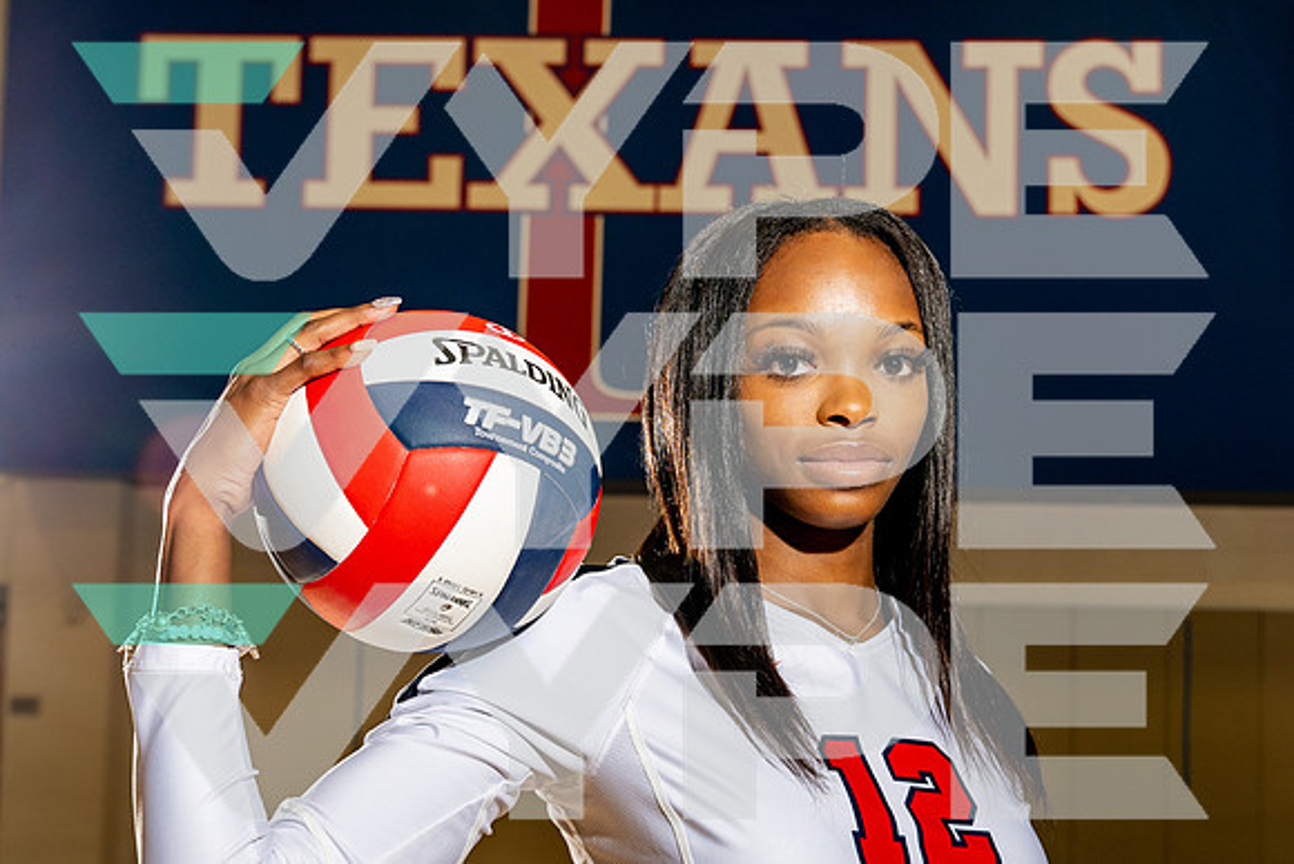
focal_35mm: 62
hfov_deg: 32.3
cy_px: 518
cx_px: 800
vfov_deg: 21.9
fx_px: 2225
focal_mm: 38
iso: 250
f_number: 5.6
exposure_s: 1/250
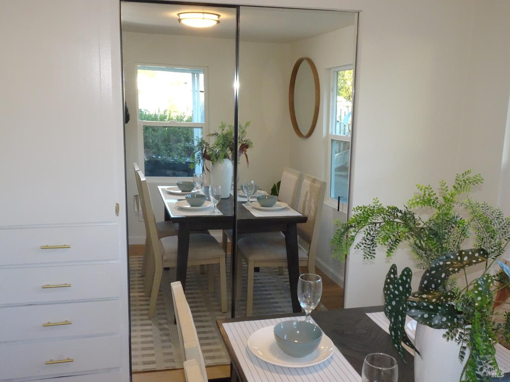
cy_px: 191
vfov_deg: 40.7
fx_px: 516
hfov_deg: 52.6
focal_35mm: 35
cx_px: 255
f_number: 4
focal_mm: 5.98
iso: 500
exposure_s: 1/40
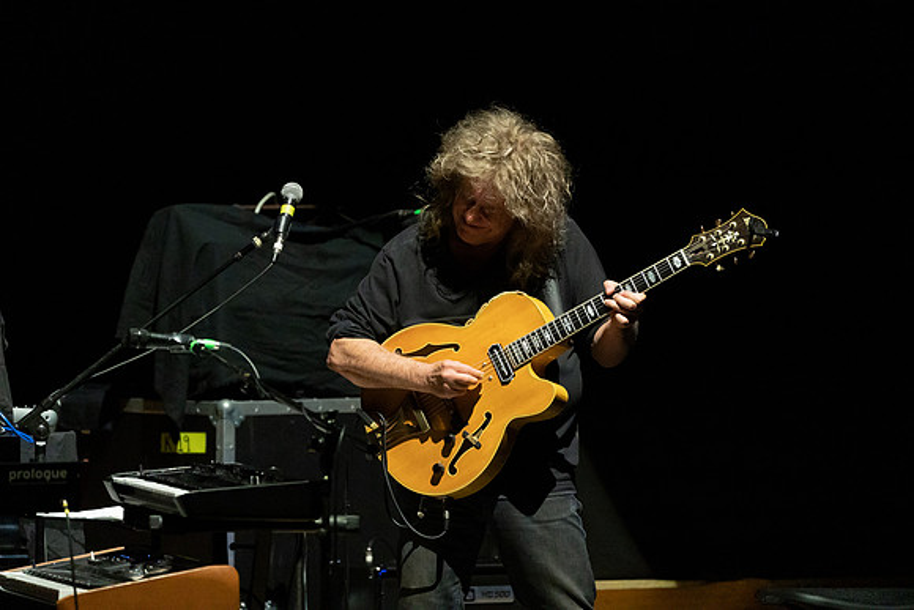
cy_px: 305
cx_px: 457
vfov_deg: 3.5
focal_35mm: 394
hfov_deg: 5.2
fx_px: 10005
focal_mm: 394
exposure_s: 1/250
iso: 3200
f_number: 5.6
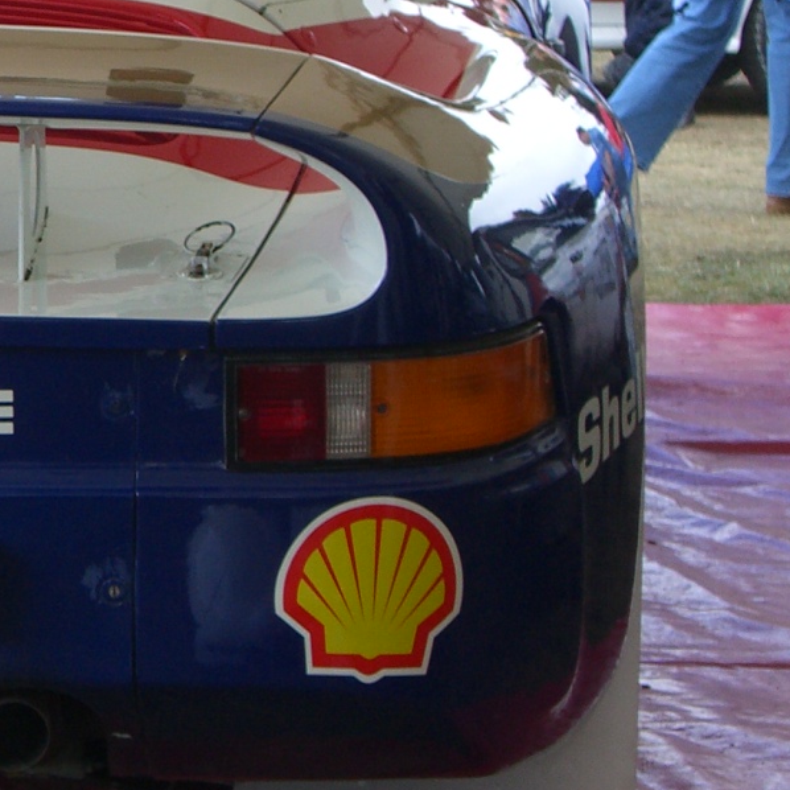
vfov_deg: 11.2
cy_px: 174
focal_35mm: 156
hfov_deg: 11.0
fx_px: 4028
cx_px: -214
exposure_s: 1/200
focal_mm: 10.7
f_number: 3.6
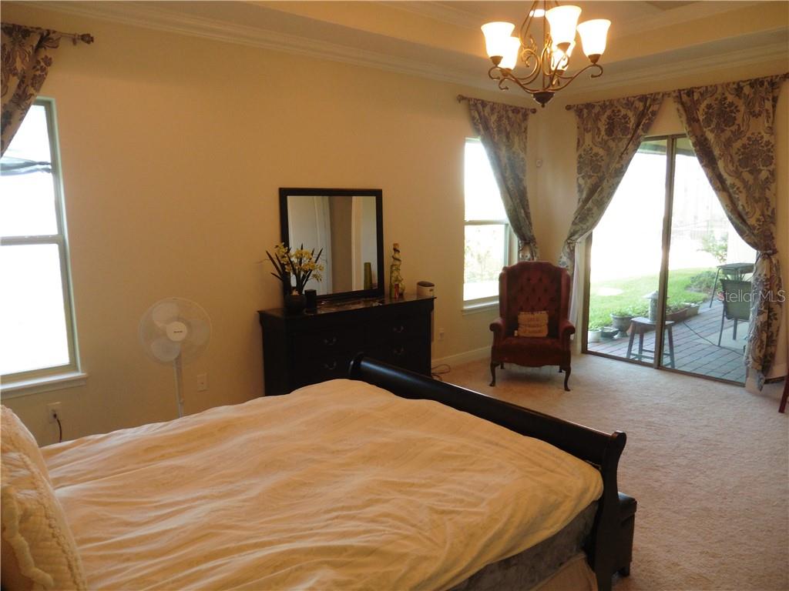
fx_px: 547
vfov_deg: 56.8
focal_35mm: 24
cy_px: 296
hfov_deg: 71.6
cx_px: 394
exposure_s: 1/60
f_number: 3.3
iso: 250
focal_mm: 4.3
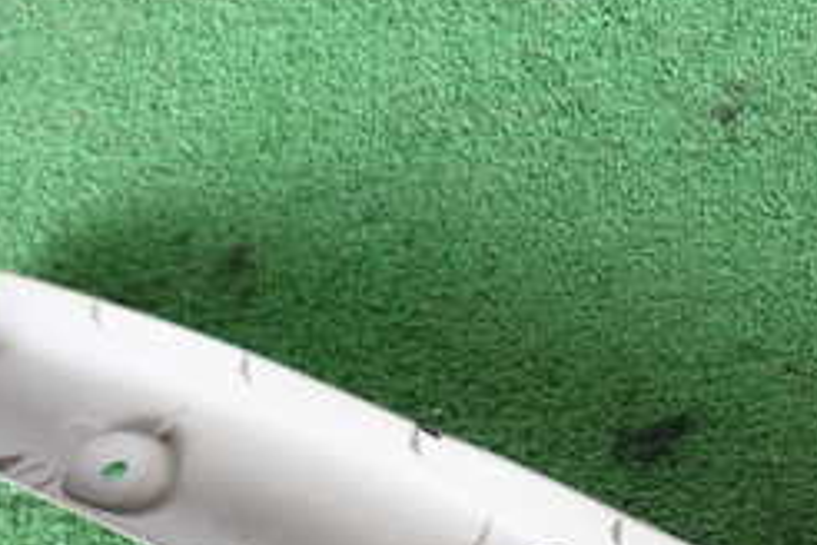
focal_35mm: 76
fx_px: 1725
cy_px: 618
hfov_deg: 26.2
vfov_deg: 17.3
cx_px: 641
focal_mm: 5.4
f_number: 2.3
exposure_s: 1/50
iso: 200
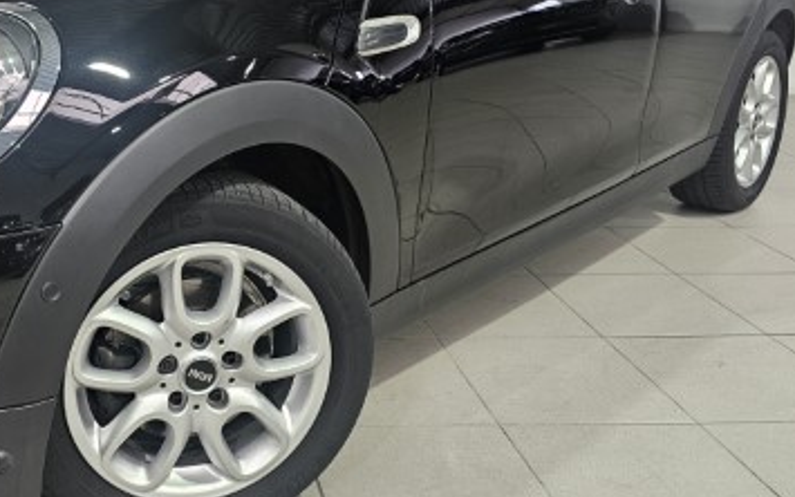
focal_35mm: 44
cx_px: 148
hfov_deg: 43.0
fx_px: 953
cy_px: 157
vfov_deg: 29.0
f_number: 1.7
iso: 100
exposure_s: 1/100
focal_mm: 6.3
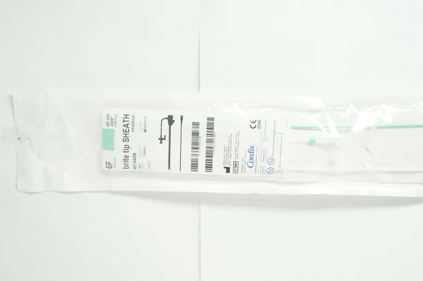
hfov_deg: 48.0
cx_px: 212
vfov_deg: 32.9
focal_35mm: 40
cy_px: 140
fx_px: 475
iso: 400
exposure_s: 1/15
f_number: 10
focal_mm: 27
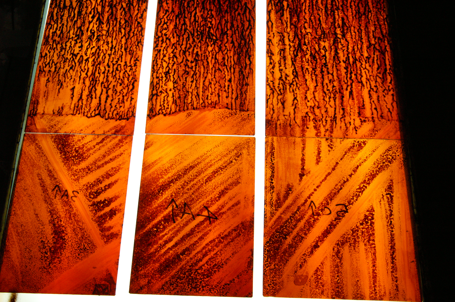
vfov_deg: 31.8
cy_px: 151
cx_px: 228
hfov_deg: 46.4
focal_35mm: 42
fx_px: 530
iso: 1600
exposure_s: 1/125
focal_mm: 28
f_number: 8
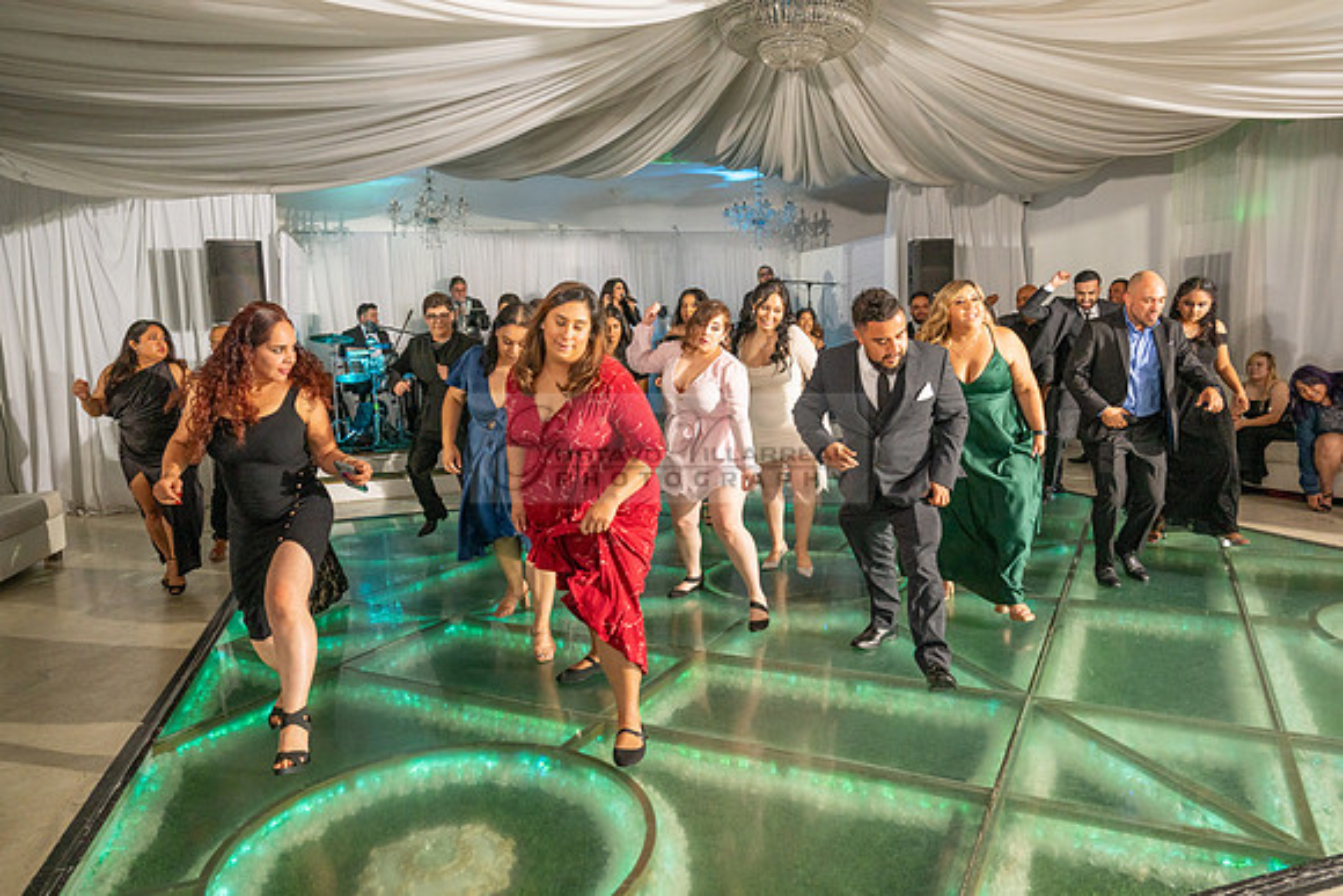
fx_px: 896
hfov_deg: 73.7
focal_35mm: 24
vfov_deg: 53.2
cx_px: 672
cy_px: 448
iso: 1000
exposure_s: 1/160
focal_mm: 24
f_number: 4
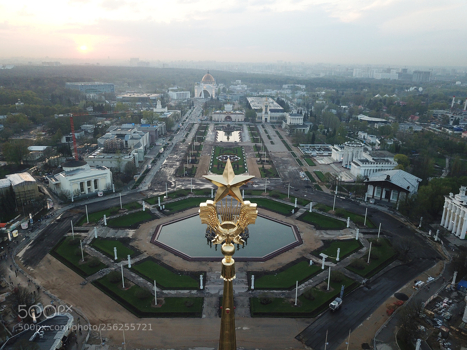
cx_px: 234
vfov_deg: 53.1
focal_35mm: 26
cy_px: 175
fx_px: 351
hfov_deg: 67.3
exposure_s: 1/100
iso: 188
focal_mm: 4.73
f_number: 2.2
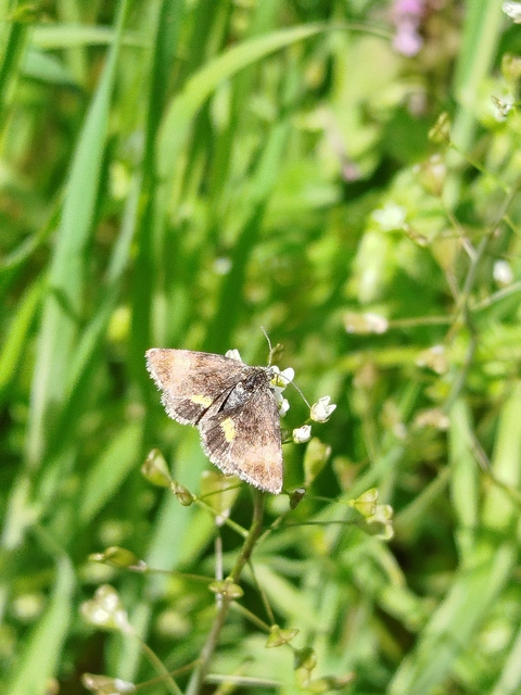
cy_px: 348
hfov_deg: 39.7
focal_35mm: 36
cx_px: 260
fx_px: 722
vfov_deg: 51.4
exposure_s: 1/374
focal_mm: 5.31
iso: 50
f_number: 1.7
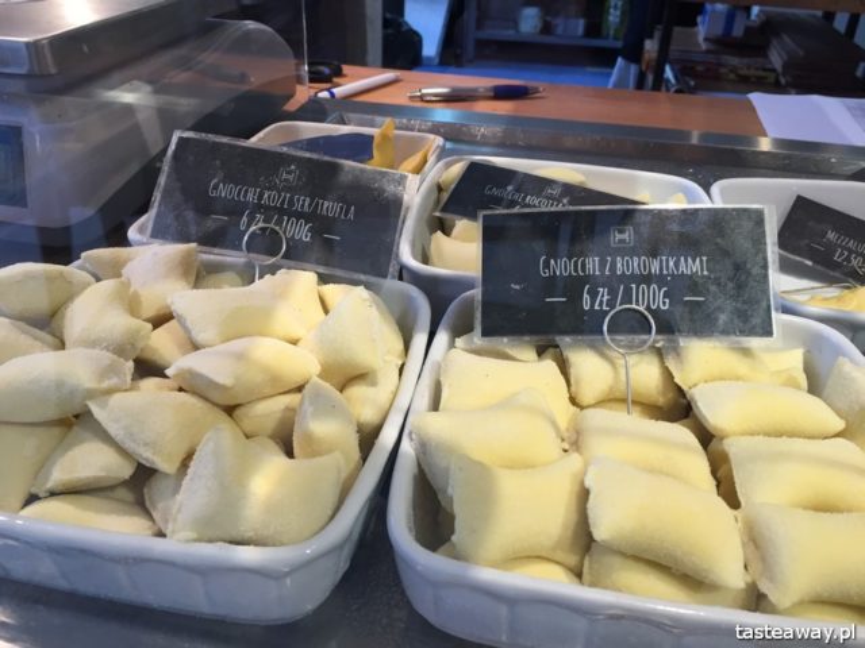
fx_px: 725
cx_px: 432
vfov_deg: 48.2
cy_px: 324
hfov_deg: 61.7
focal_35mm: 29
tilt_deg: -32.2
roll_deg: -1.6
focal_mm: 4.15
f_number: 2.2
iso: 50
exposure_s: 1/33
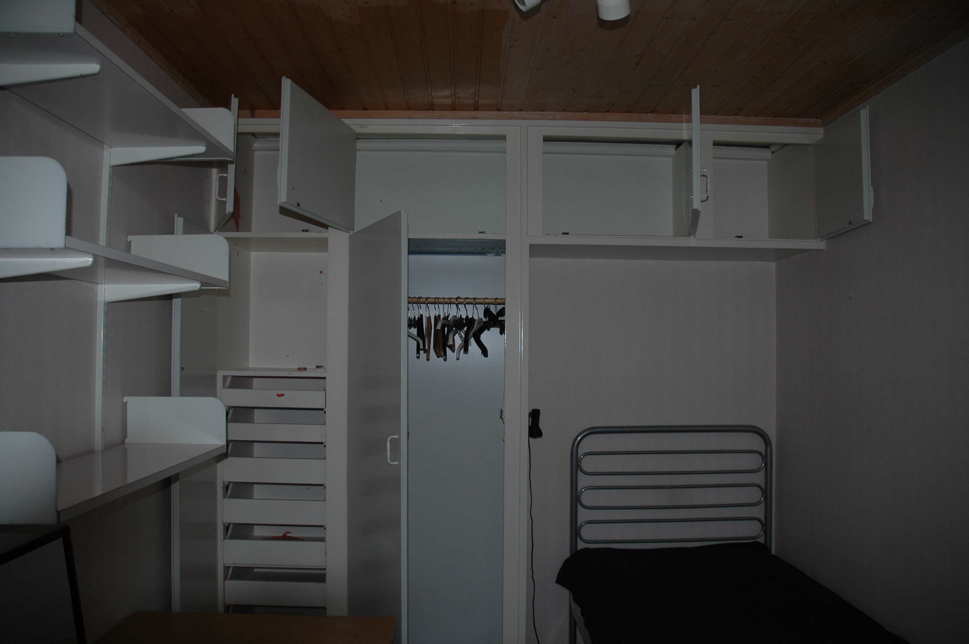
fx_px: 726
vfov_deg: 47.8
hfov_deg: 67.4
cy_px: 322
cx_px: 484
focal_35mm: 27
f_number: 3.5
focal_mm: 18
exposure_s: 1/60
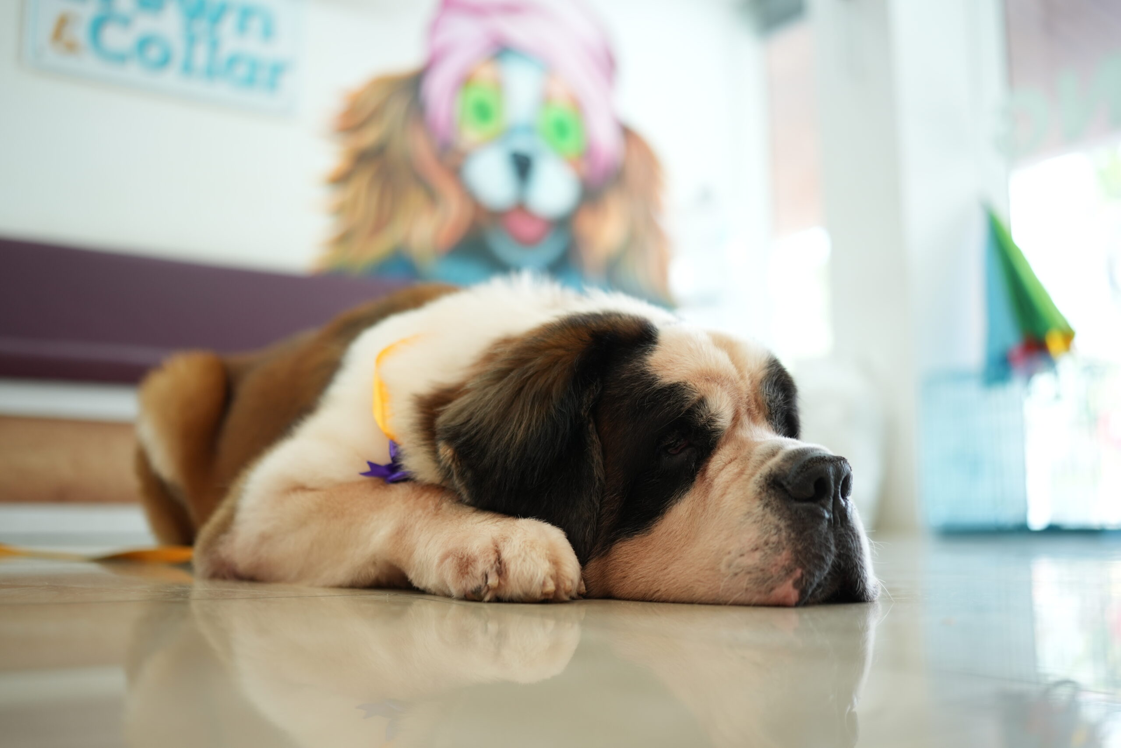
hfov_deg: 54.4
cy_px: 374
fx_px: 1090
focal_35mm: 35
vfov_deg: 37.9
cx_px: 560
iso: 320
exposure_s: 1/320
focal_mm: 35
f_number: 1.4
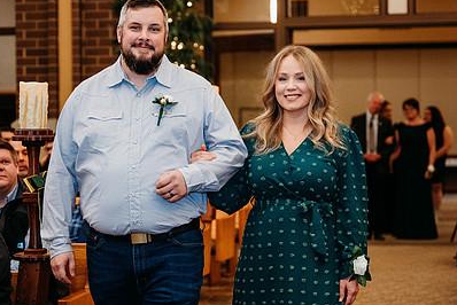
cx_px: 212
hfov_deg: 20.0
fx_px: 1296
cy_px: 175
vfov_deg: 13.4
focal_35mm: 102
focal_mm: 70
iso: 2000
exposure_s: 1/200
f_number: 2.8
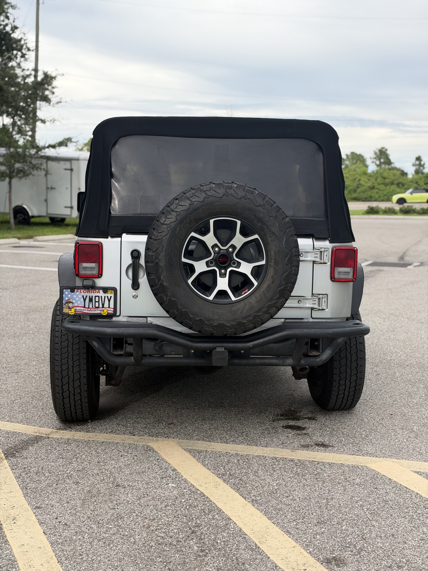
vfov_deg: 39.7
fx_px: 791
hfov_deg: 30.3
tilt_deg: -5.2
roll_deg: -1.1
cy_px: 286
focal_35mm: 48
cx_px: 214
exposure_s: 1/1032
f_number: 1.8
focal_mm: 6.93
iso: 80
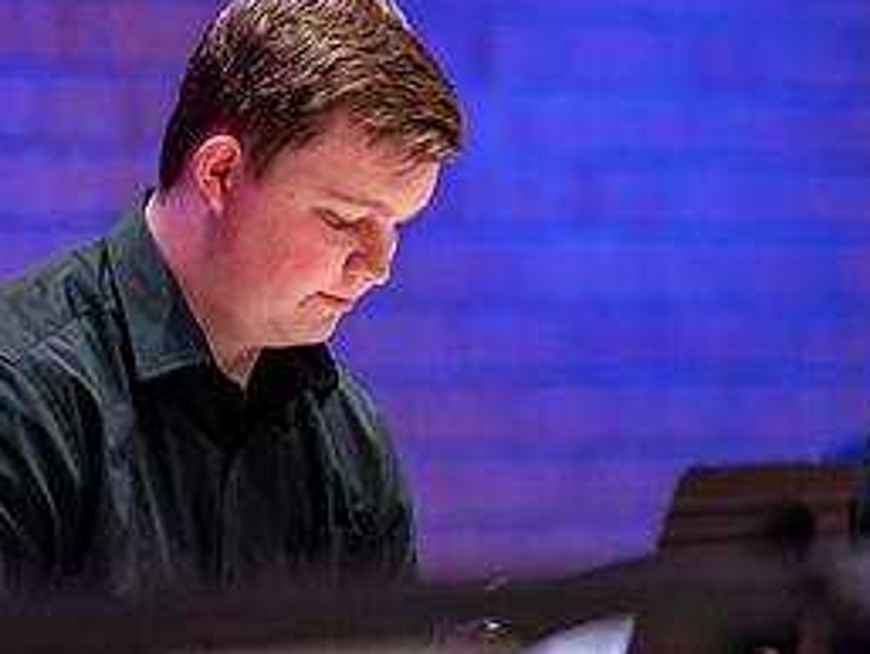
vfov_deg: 3.3
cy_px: 187
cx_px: 318
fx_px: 11416
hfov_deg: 4.4
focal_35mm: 454
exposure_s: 1/320
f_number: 2.8
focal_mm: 155
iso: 2000
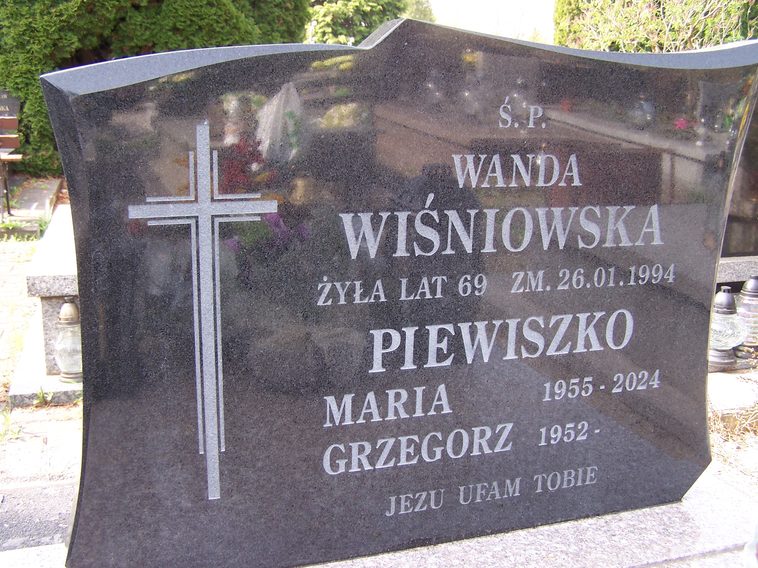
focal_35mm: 38
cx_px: 379
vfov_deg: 37.7
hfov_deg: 49.0
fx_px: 832
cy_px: 284
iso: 80
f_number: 2.8
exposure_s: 1/80
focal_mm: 6.3
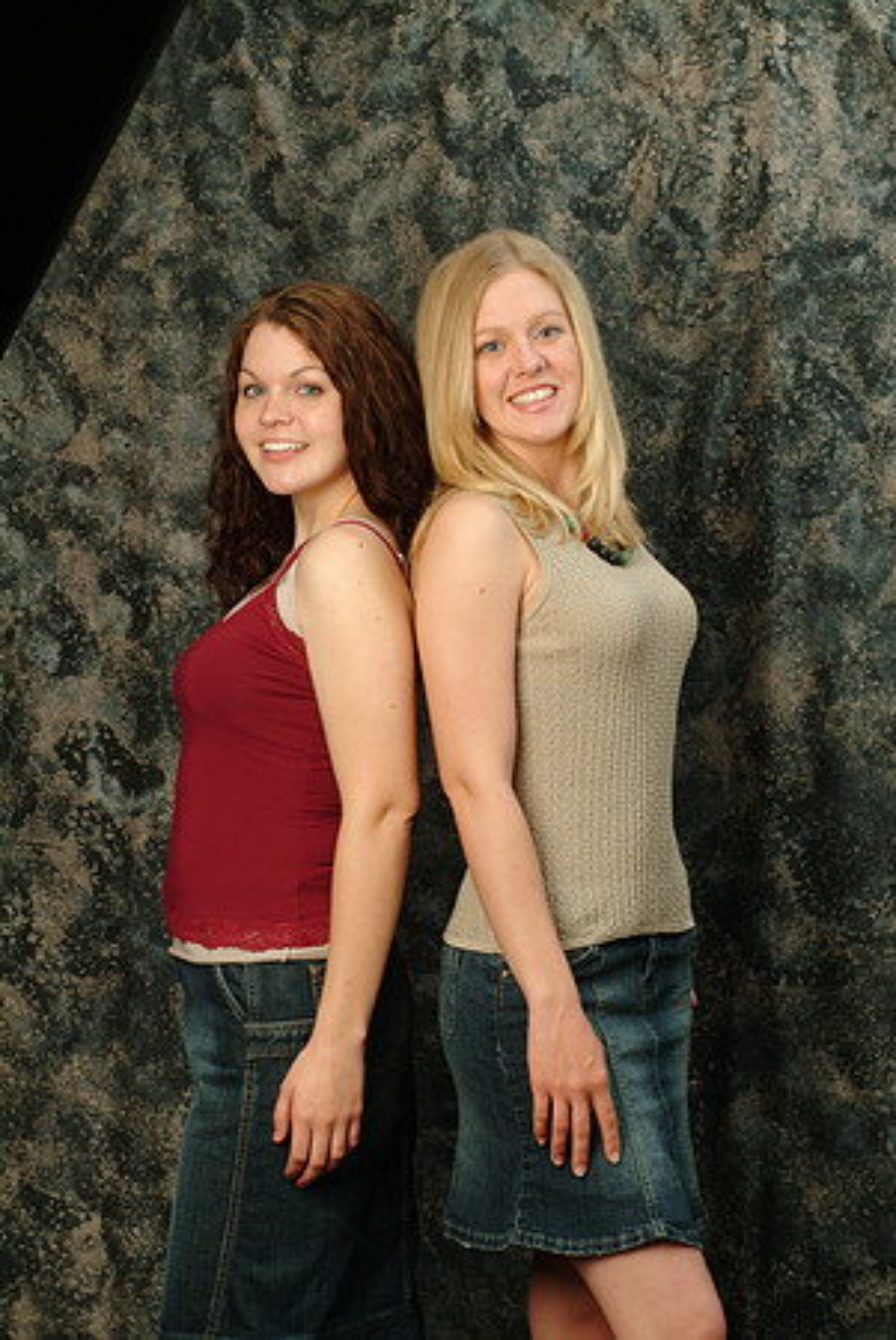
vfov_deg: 17.3
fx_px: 4413
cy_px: 670
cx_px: 448
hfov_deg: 11.6
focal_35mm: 118
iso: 400
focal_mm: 79
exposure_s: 1/125
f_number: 13
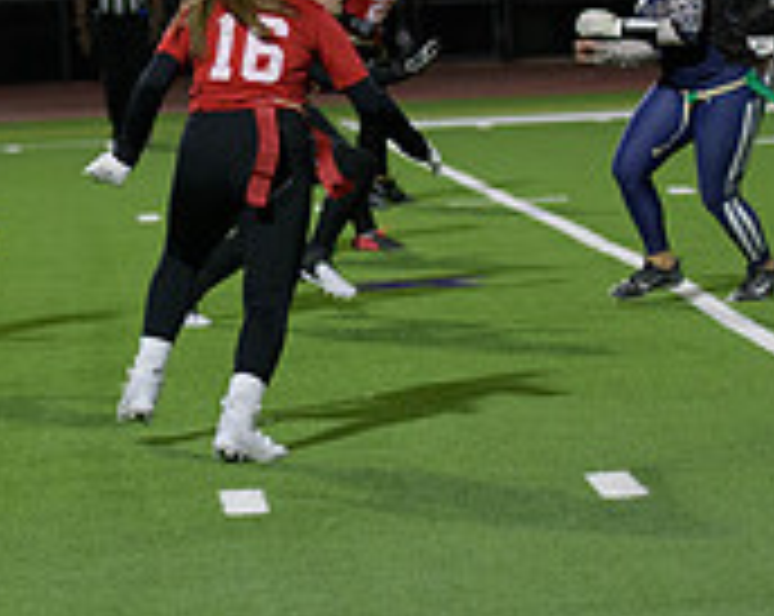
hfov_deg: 8.1
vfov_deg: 6.5
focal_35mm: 238
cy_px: 196
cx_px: 90
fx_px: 5443
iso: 2000
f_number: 2.8
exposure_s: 1/640
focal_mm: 75
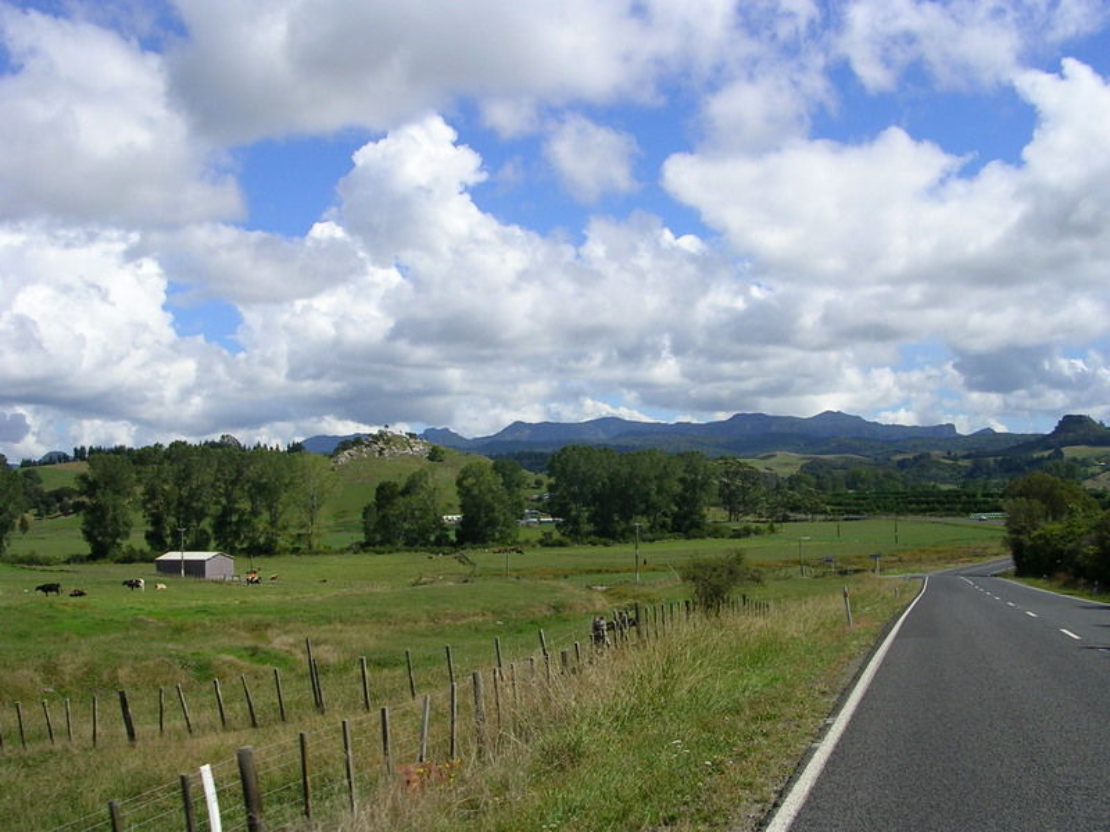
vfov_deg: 37.7
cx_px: 555
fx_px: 1219
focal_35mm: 38
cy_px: 416
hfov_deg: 49.0
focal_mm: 5.8
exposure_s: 1/480
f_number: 5.6
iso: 50
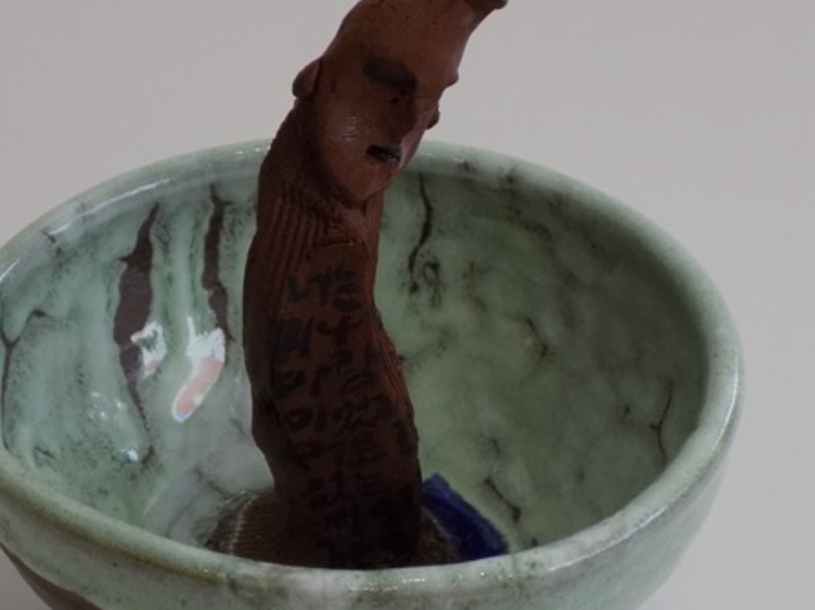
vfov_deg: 11.7
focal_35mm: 126
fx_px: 2965
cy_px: 369
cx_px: 325
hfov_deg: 15.6
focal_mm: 13.9
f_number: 4.3
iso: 200
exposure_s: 1/30
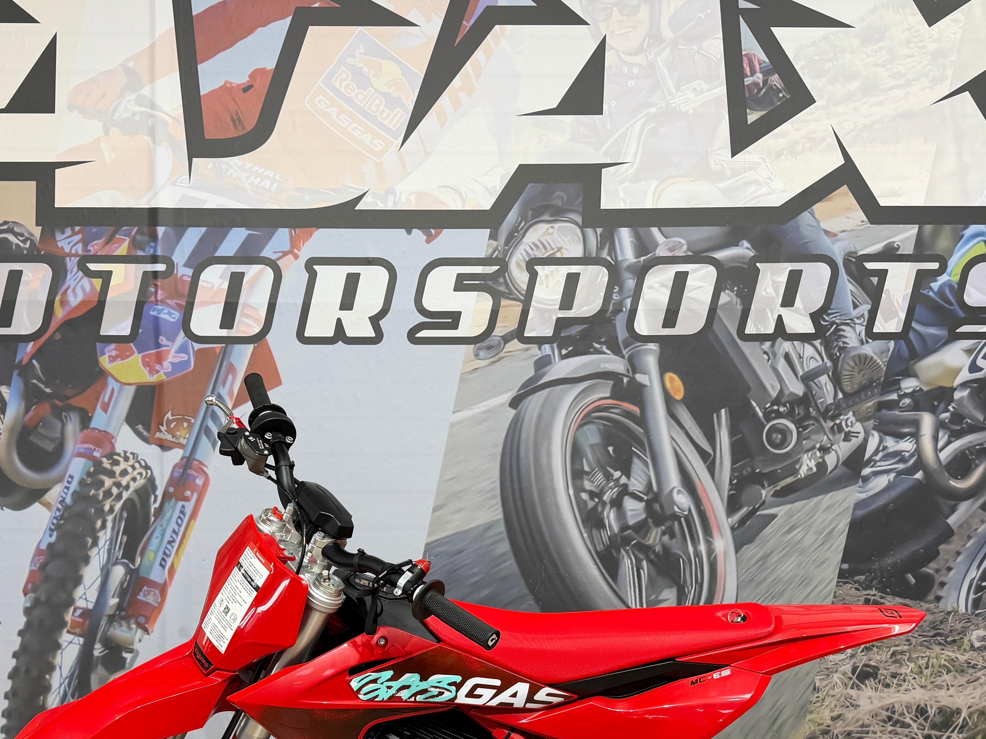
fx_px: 1139
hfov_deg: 46.8
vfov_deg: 35.3
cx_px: 479
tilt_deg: -2.9
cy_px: 535
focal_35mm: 40
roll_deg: +0.0
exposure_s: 1/60
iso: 125
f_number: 1.78
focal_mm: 6.76
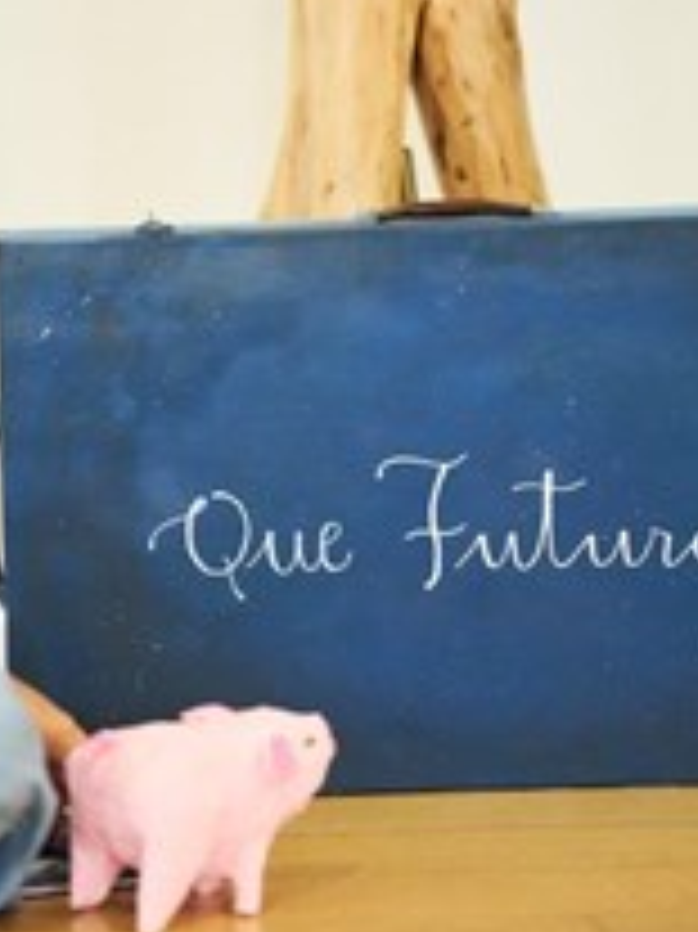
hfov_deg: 9.4
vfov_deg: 12.5
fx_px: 4252
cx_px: 95
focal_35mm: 158
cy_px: 434
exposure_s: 1/320
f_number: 1.4
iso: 1250
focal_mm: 85
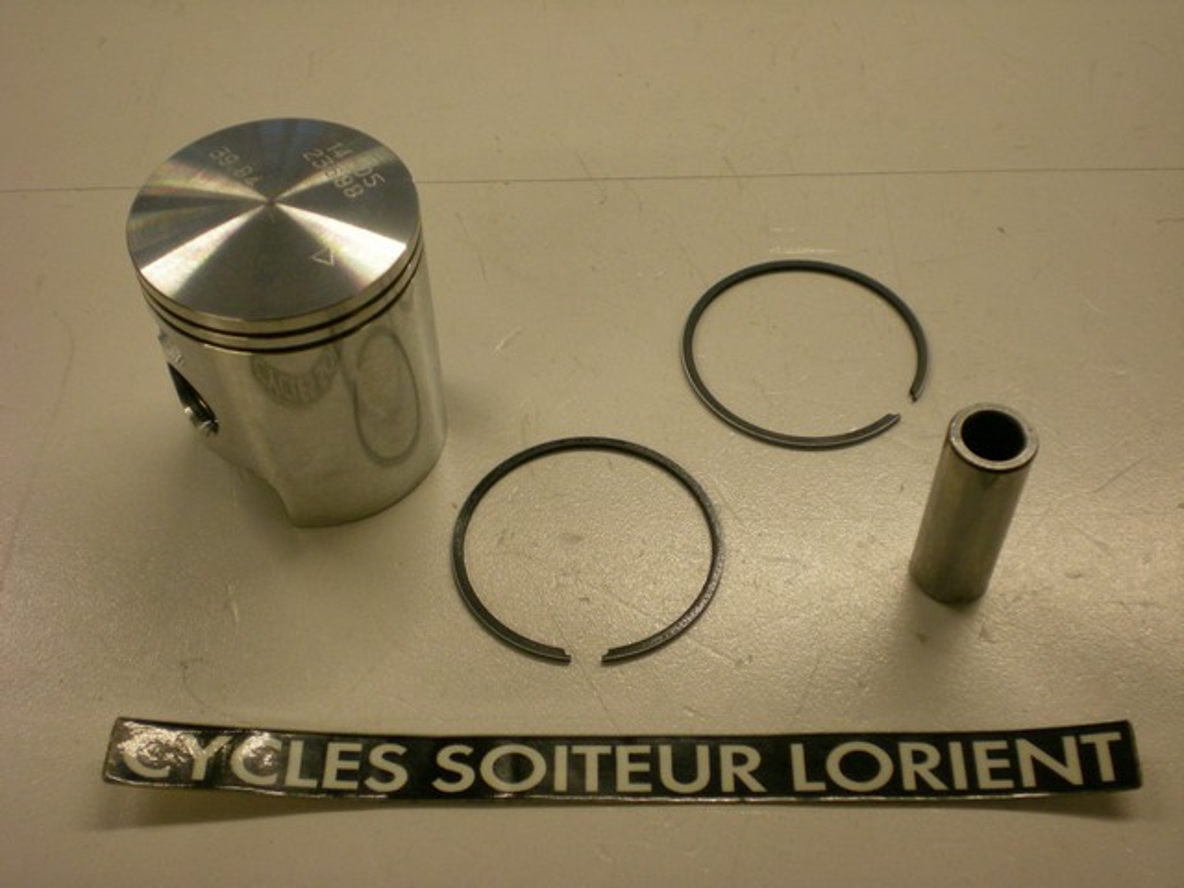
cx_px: 592
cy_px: 444
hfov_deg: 42.9
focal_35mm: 44
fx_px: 1505
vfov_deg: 32.9
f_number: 3.5
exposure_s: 1/54.8
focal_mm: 7.4
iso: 200
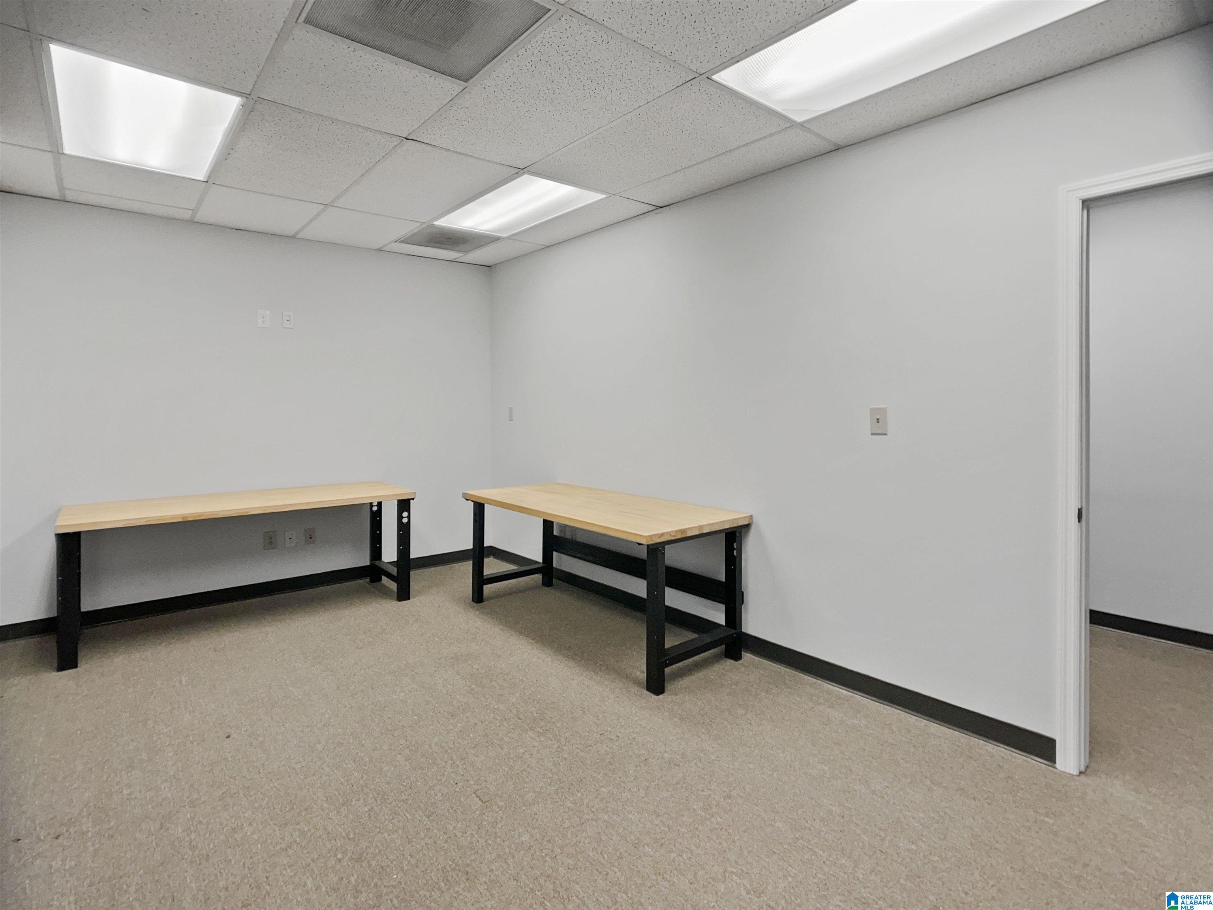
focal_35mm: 26
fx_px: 911
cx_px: 606
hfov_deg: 67.3
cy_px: 455
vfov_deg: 53.1
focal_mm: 5.7
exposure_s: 1/120
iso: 64
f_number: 1.5
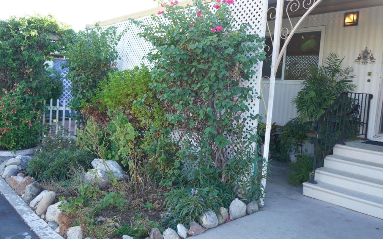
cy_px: 117
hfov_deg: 62.9
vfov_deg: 41.9
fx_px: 313
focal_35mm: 30
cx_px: 194
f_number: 4
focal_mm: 29
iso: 250
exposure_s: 1/160
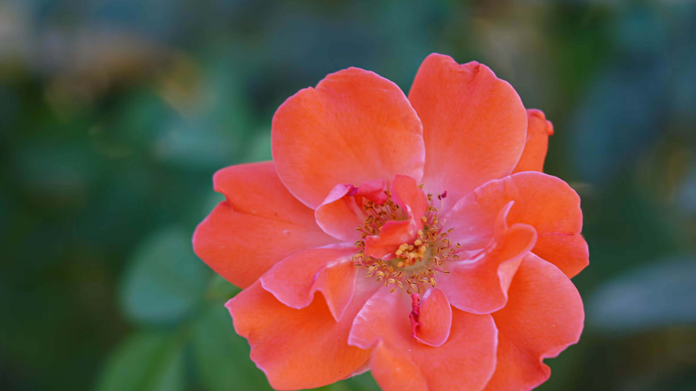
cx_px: 417
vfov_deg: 8.7
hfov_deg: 15.4
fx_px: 2565
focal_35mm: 139
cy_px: 210
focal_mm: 105
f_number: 4.5
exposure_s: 1/80
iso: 100
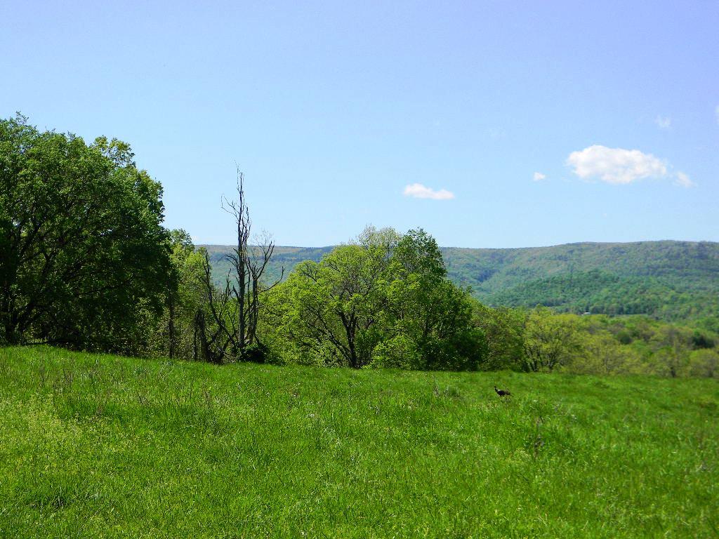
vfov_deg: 26.1
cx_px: 360
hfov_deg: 34.3
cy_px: 270
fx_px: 1163
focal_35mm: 56
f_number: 4.1
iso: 80
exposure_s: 1/577
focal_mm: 10.1
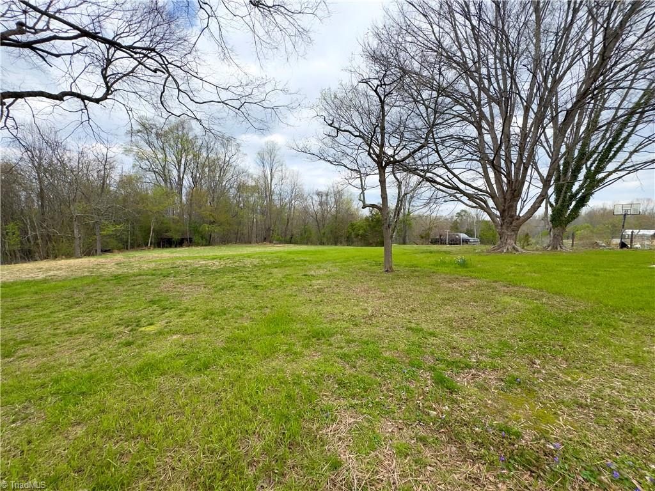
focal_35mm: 14
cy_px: 246
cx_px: 328
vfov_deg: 85.7
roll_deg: -0.7
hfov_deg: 102.1
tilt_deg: -4.8
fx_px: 265
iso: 40
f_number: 2.2
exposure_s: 1/858
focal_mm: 2.22
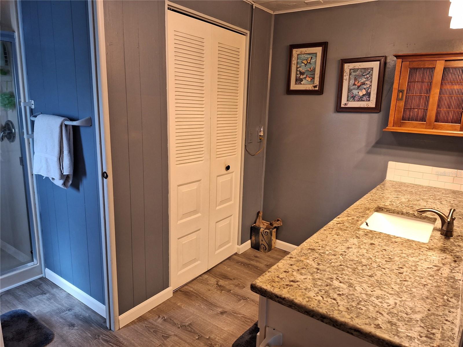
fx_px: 308
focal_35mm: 23
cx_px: 232
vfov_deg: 58.9
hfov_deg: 73.9
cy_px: 174
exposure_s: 1/50
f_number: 1.8
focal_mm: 5.54
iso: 125
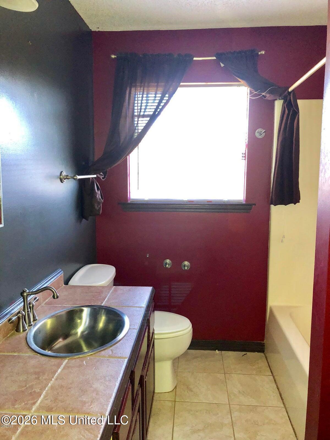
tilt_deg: -7.3
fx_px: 356
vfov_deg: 63.4
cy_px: 220
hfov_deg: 49.7
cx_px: 165
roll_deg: -1.1
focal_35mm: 28
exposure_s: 1/58
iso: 250
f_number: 1.8
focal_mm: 3.99
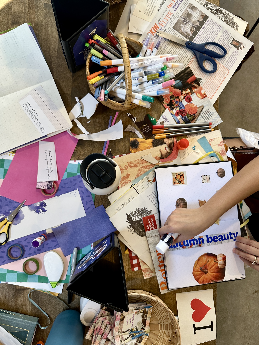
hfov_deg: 56.8
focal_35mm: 24
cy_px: 172
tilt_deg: -87.3
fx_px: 239
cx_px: 130
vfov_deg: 71.6
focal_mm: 6.86
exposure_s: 1/120
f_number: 1.78
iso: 125
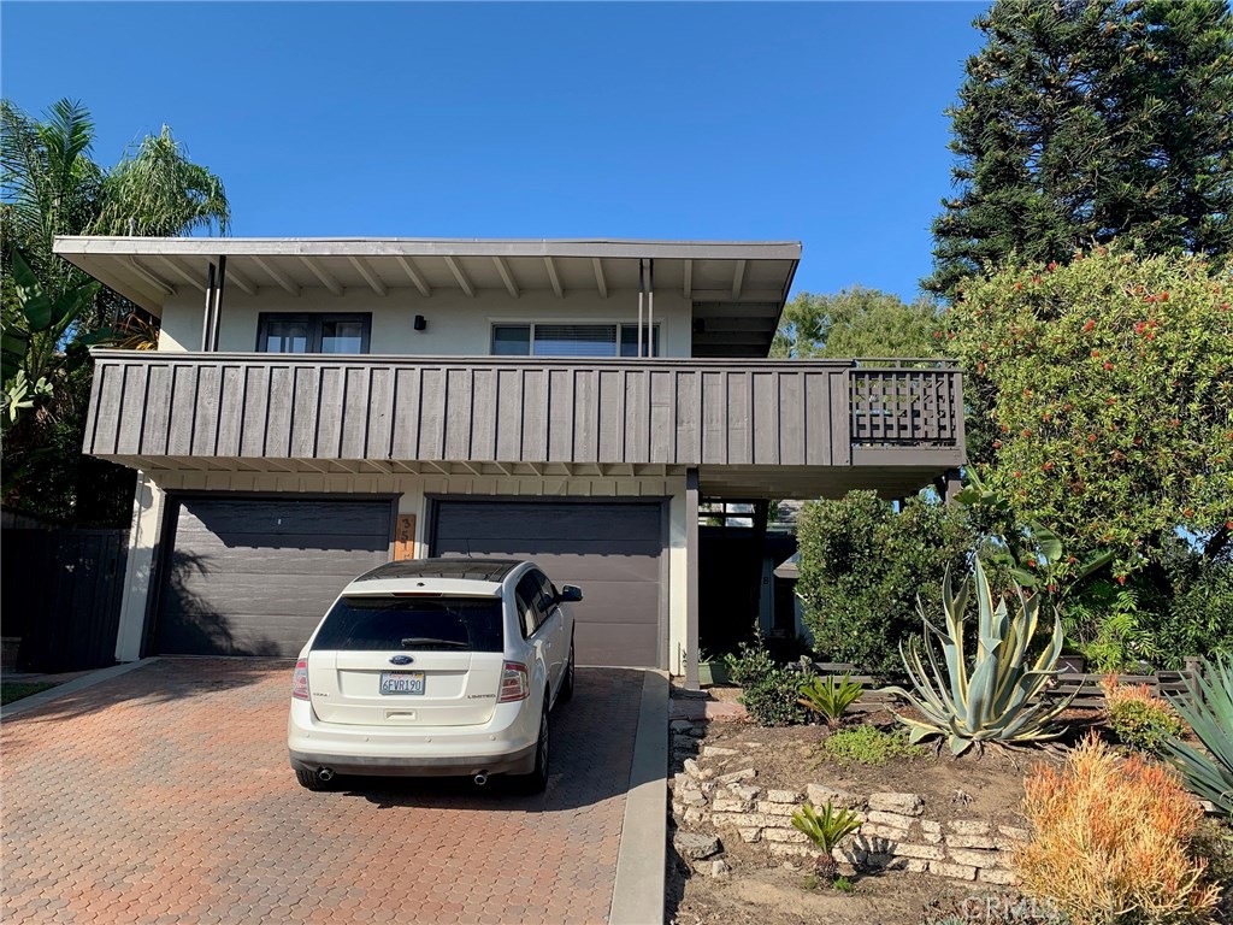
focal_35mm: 26
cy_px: 462
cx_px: 616
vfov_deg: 53.1
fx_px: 926
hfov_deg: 67.3
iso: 25
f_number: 1.8
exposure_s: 1/1427
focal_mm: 4.25
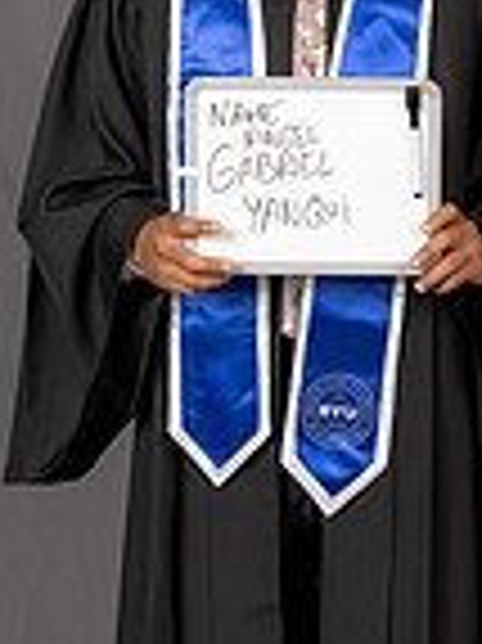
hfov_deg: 9.8
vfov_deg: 13.1
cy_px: 315
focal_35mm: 151
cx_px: 351
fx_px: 2808
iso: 2000
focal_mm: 50
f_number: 8
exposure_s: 1/200
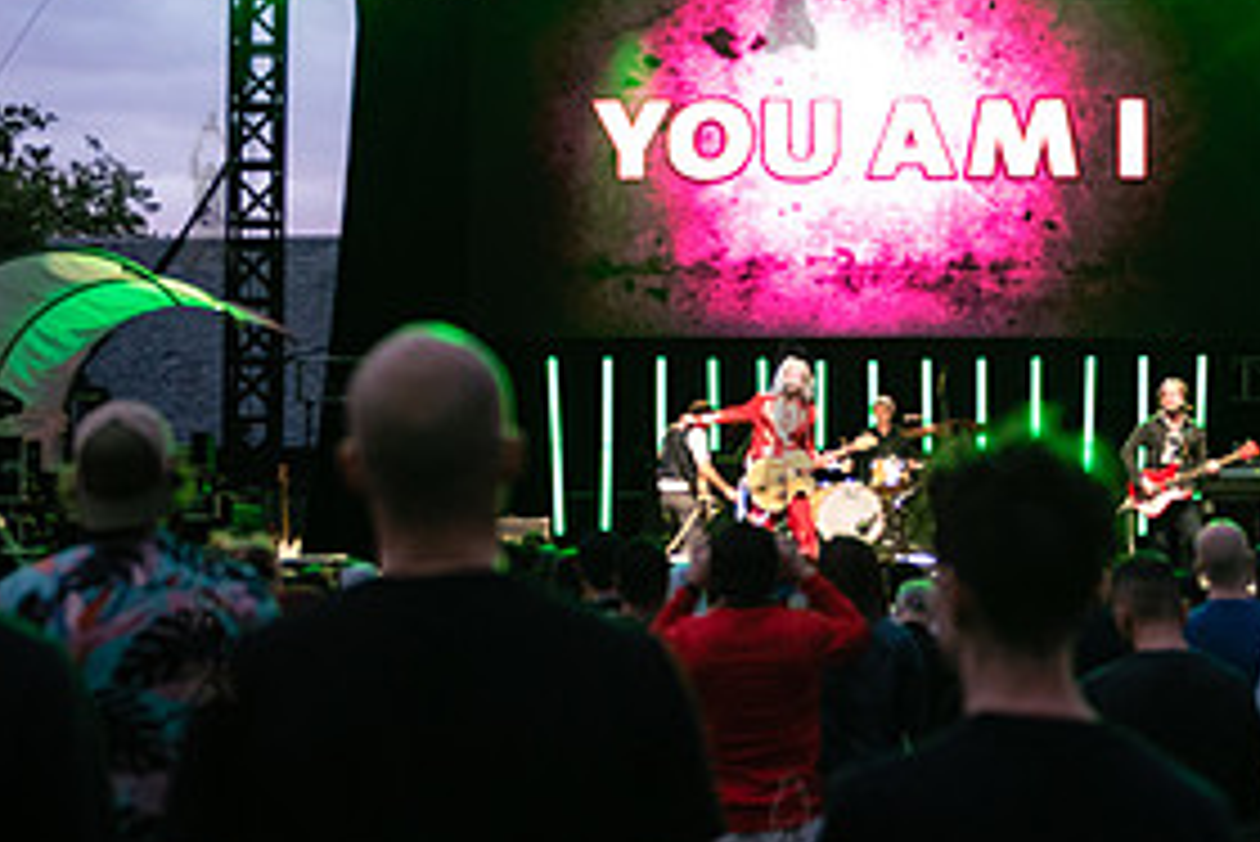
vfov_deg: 16.3
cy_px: 407
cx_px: 788
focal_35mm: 84
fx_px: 2941
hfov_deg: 24.1
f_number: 3.2
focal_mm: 40
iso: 1600
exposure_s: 1/320
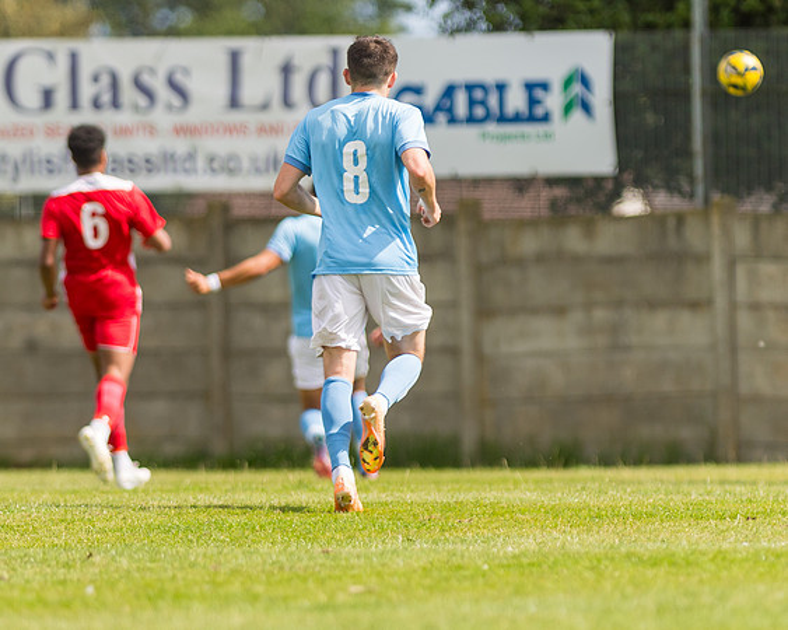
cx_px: 340
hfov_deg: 3.2
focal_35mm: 614
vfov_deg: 2.5
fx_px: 14320
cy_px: 382
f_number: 2.8
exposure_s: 1/2000
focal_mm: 300
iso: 100
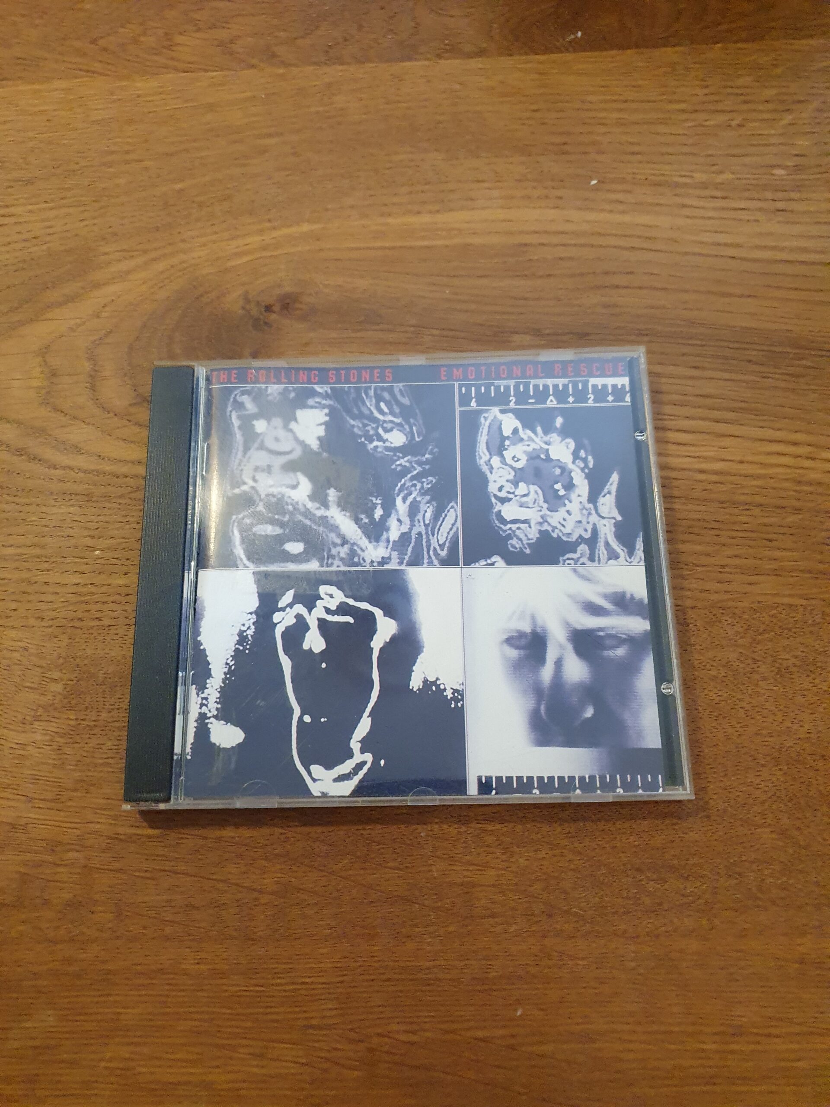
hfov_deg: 53.1
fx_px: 831
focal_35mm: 26
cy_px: 554
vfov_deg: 67.3
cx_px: 415
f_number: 1.5
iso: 640
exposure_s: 1/100
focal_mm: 4.32
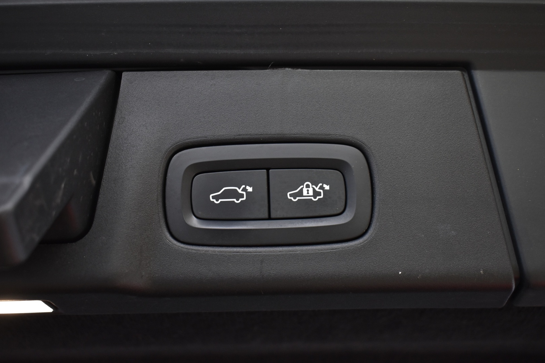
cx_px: 272
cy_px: 182
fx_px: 704
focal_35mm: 46
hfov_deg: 42.3
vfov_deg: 28.9
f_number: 4.2
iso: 1000
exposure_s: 1/50
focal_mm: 31
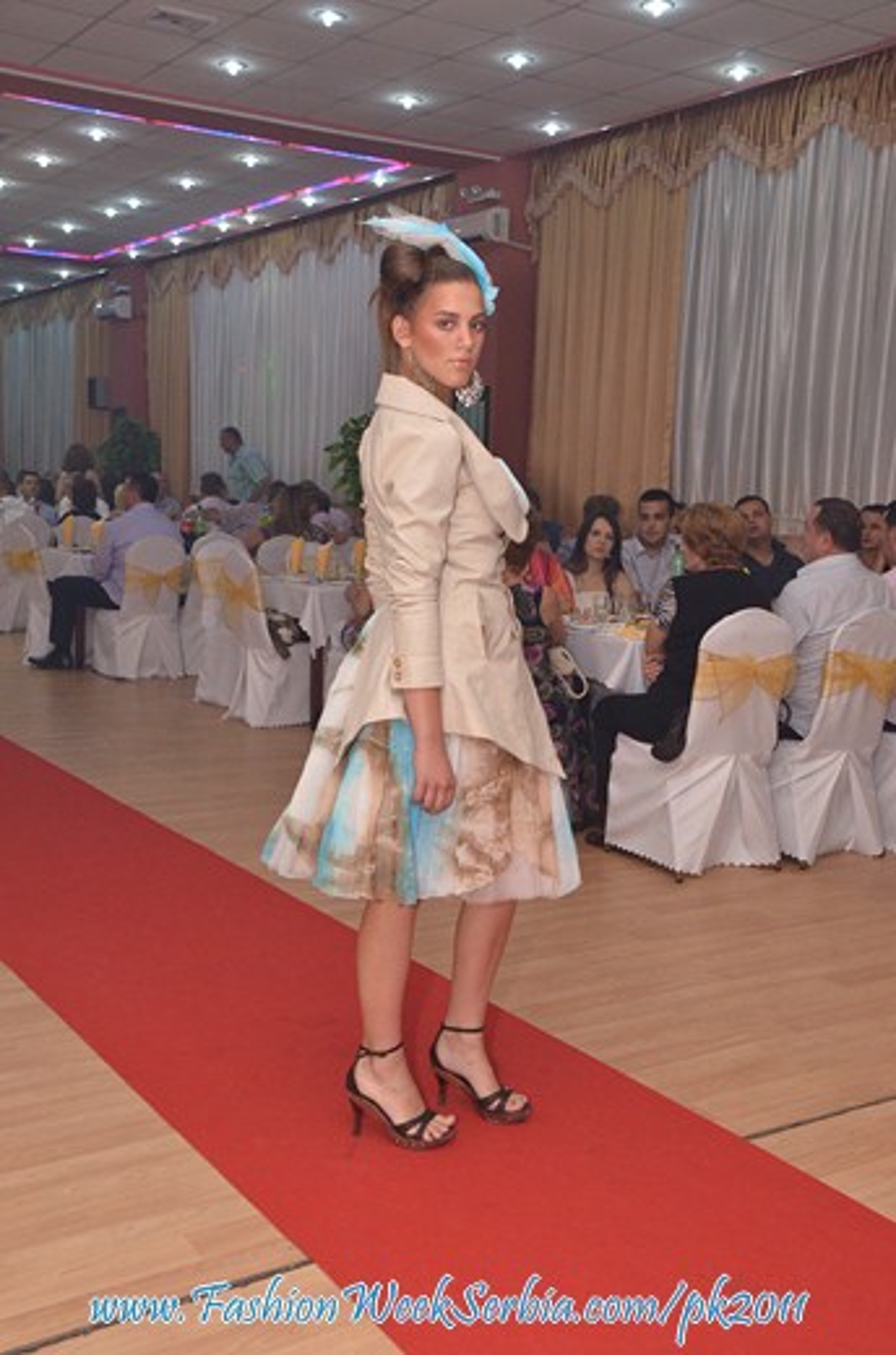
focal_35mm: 40
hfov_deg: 32.8
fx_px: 1520
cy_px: 678
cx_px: 448
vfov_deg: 48.0
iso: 1600
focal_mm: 27
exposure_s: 1/100
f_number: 5.6
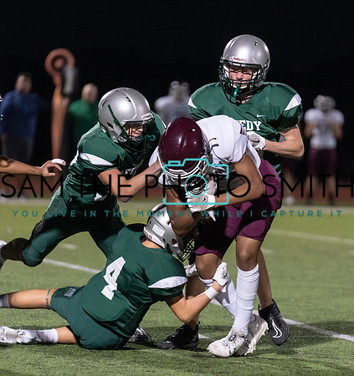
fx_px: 3688
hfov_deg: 5.5
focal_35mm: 309
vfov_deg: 5.8
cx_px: 176
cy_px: 206
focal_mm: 200
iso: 4000
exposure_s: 1/1000
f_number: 2.8
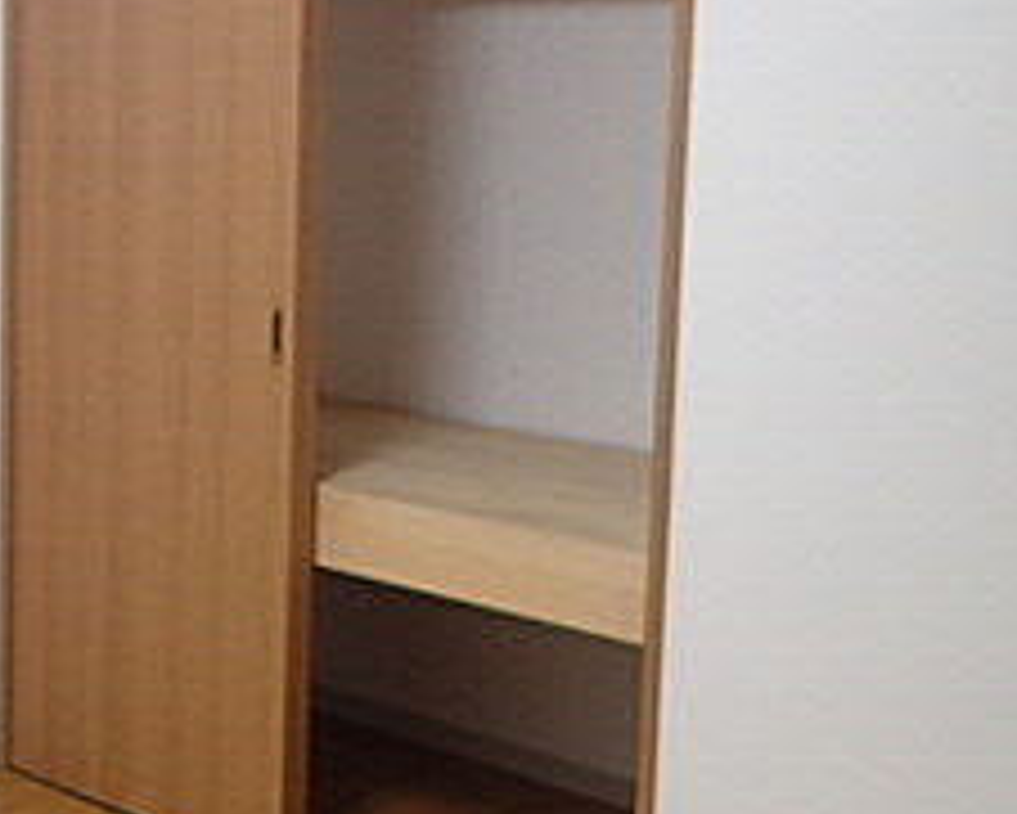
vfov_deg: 22.1
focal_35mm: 69
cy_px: 324
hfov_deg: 24.1
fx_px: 2078
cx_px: -310
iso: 200
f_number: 2
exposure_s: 1/50
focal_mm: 4.5
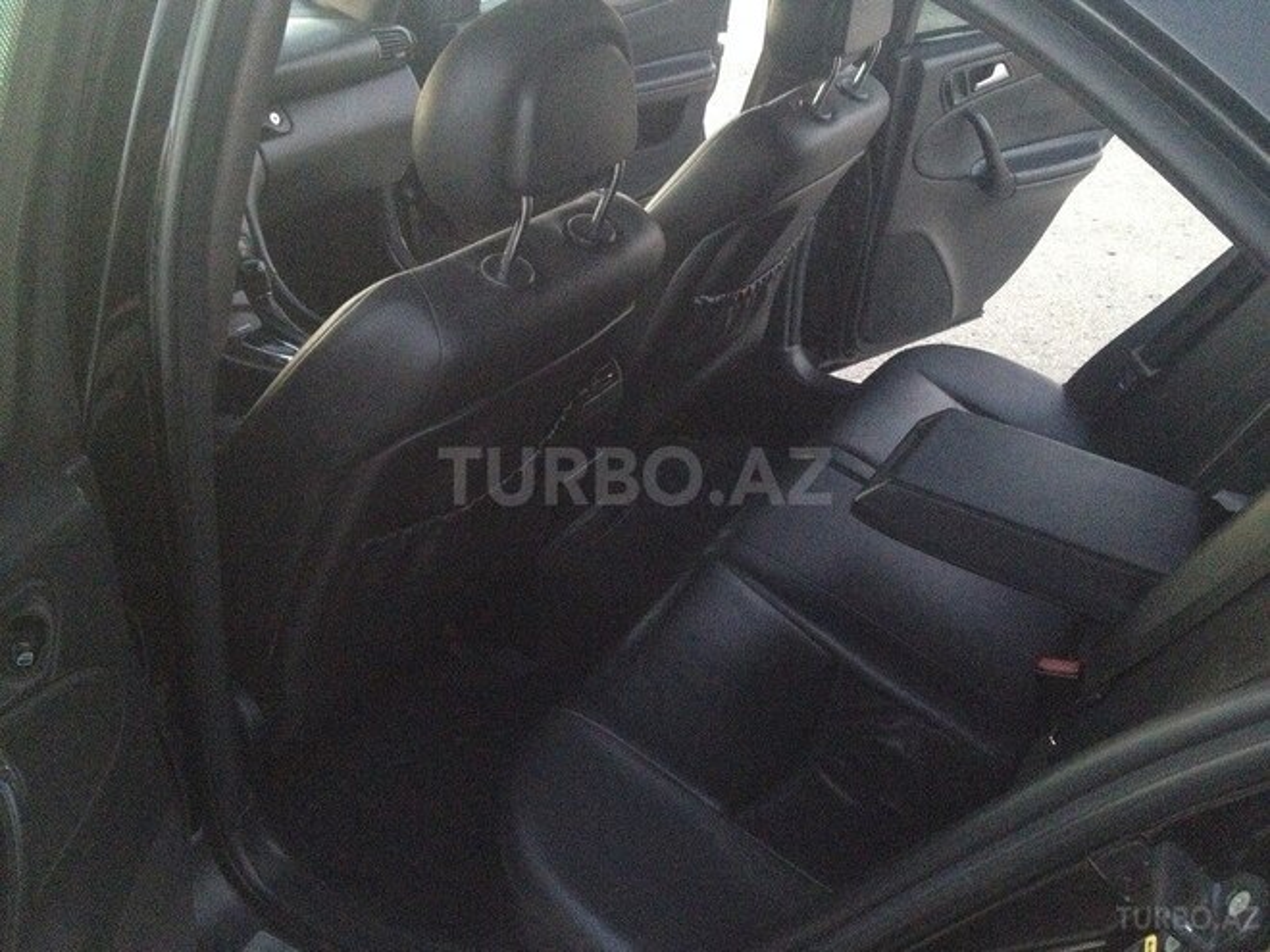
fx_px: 1284
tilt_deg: -33.8
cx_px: 635
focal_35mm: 35
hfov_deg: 52.6
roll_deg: -0.1
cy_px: 476
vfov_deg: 40.7
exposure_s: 1/15
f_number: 2.4
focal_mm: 4.28
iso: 800
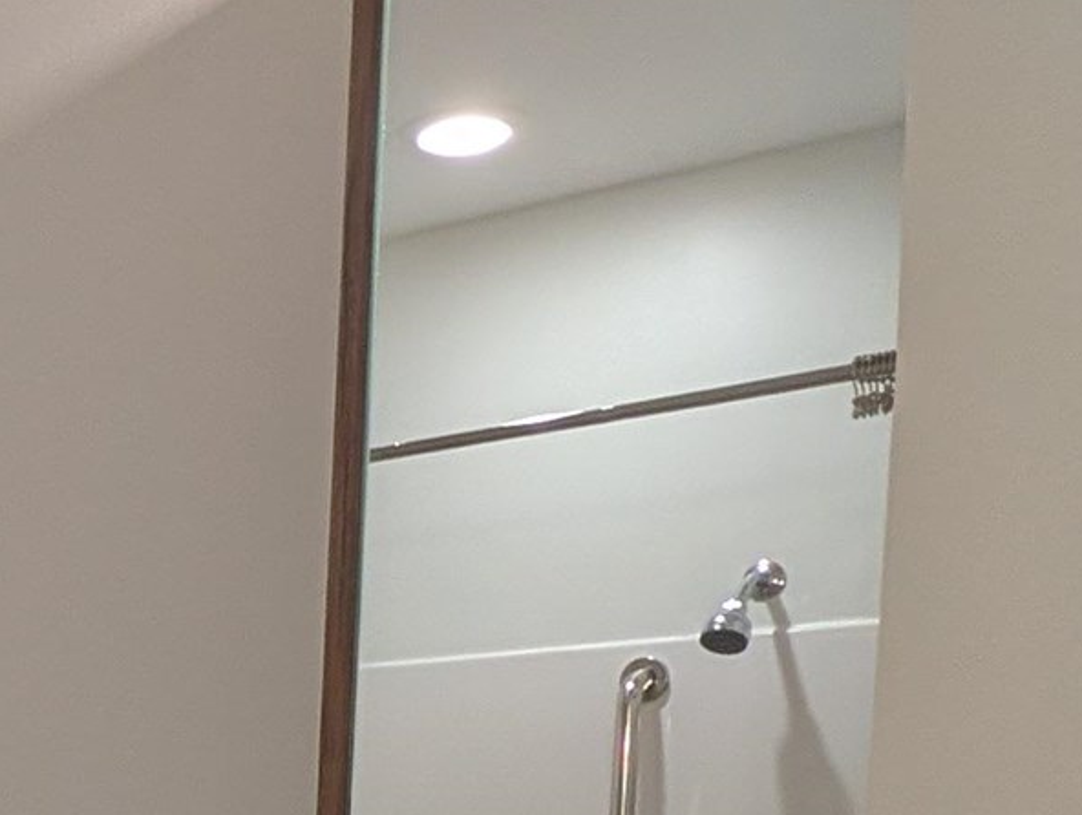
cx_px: -585
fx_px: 1941
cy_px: 1020
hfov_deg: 23.9
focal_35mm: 62
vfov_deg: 21.7
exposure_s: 1/120
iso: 119
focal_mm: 2.02
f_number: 1.7
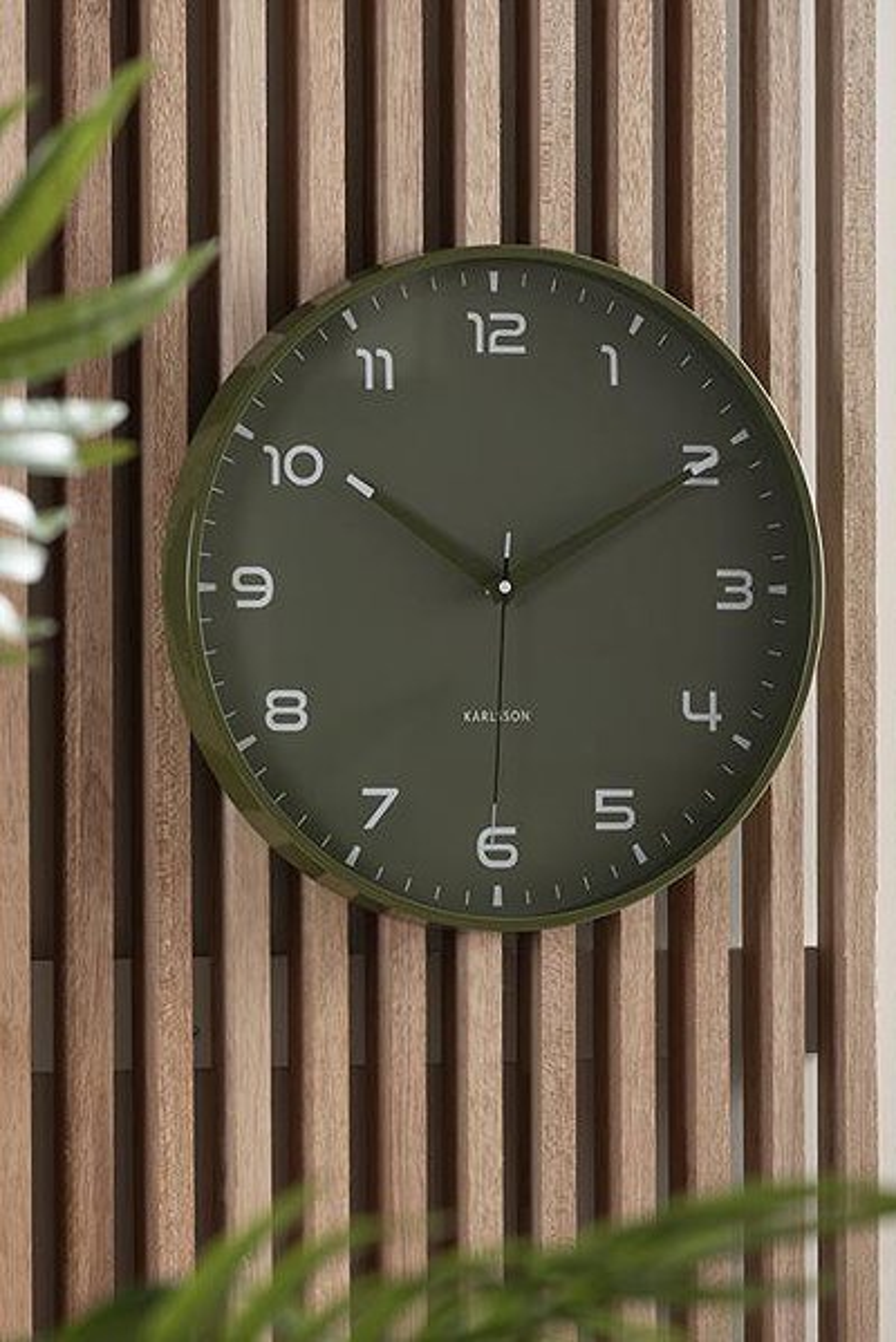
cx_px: 448
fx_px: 7457
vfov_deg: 10.3
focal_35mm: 200
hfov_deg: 6.9
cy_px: 671
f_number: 10
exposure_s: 1/125
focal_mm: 200
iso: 100
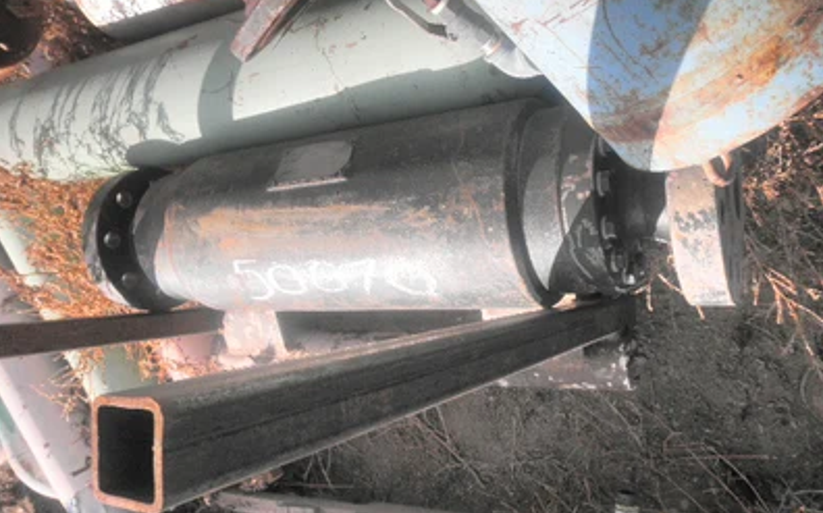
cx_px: 409
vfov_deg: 41.8
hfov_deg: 62.9
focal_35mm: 30
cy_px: 251
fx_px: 673
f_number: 8.5
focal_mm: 5
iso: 64
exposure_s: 1/100
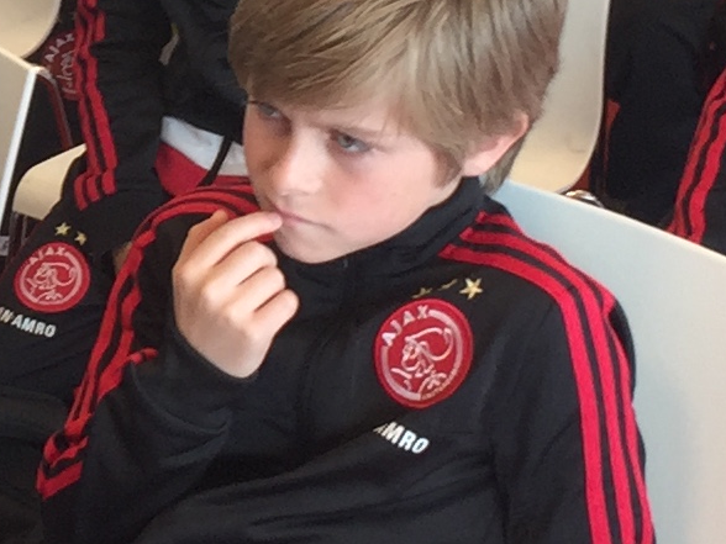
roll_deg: +0.2
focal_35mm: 161
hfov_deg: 11.9
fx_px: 3377
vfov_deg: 9.2
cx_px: -216
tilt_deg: -20.9
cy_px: -7
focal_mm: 4.15
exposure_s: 1/50
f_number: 2.2
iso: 32
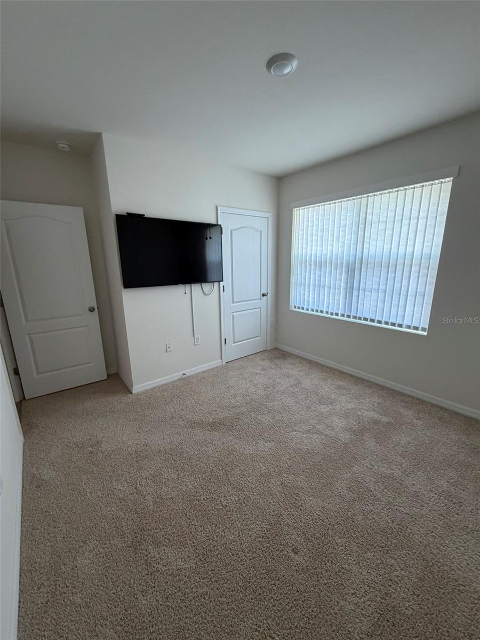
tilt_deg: -15.3
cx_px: 240
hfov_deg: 85.7
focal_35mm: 14
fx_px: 259
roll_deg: +0.6
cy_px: 320
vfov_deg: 102.1
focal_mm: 2.22
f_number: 2.2
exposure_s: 1/69
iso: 320
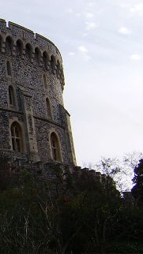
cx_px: -92
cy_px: 134
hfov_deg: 16.7
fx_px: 425
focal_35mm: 63
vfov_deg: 33.3
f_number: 6.7
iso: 50
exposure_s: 1/229
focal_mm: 8.13
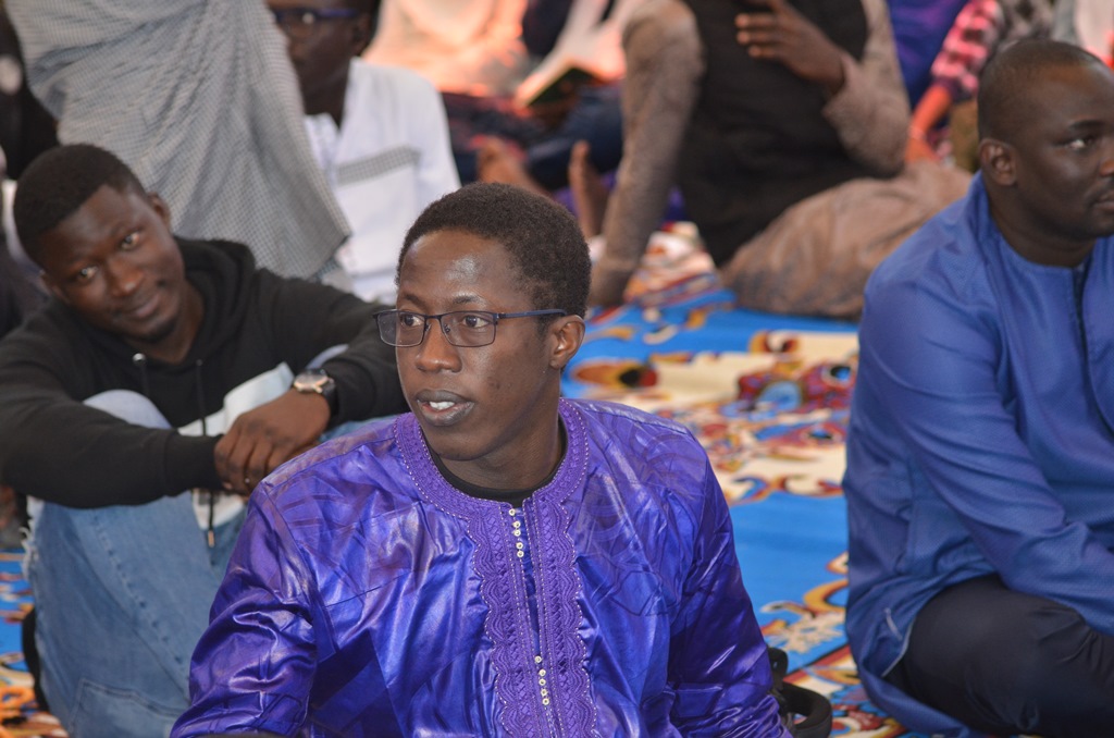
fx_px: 4400
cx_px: 557
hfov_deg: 14.4
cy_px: 369
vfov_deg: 9.6
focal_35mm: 142
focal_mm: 95
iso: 800
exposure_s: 1/60
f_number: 4
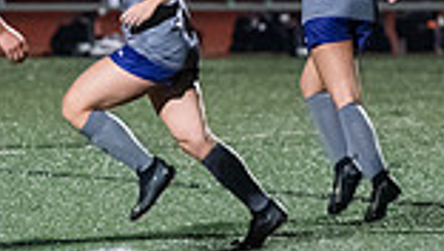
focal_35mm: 777
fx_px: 9154
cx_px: 114
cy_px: 19
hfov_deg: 2.8
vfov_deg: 1.6
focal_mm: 200
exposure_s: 1/1000
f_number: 2.8
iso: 8000
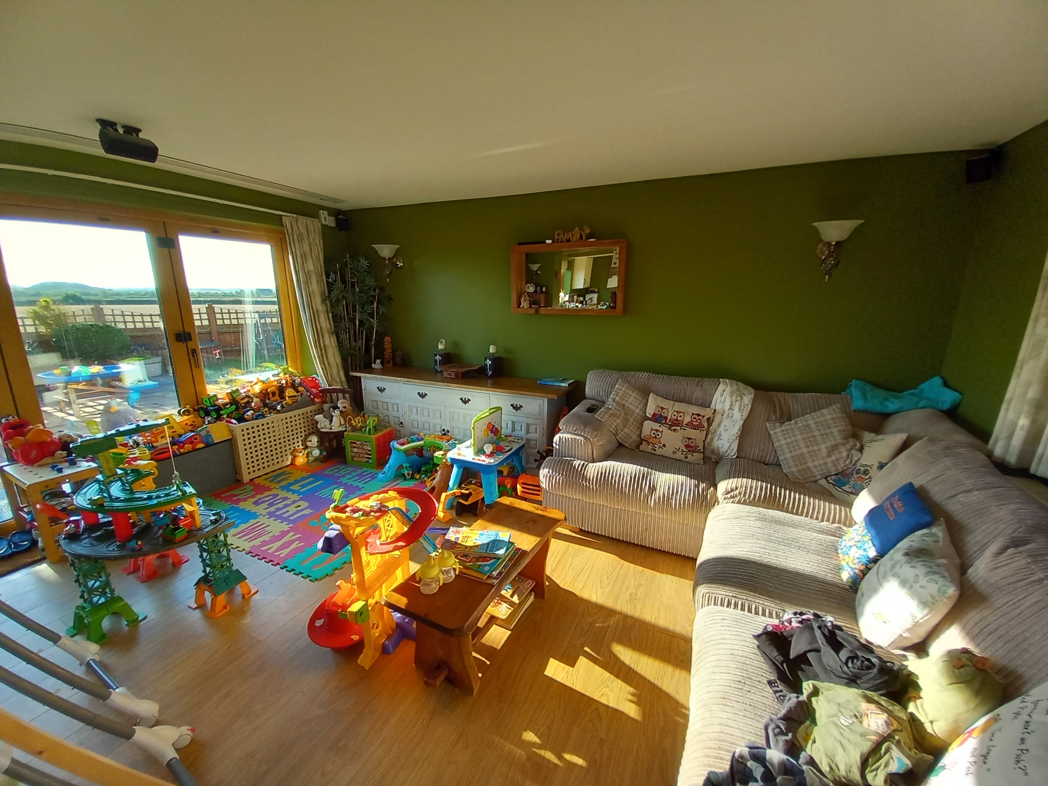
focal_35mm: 13
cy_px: 393
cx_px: 524
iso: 64
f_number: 2.2
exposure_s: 1/100
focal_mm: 1.13
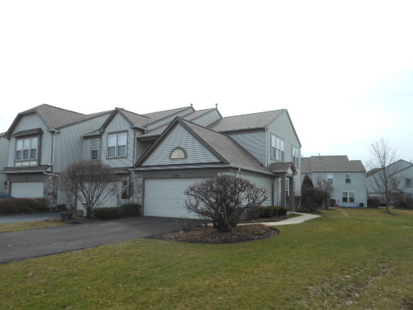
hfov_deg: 69.4
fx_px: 298
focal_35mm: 25
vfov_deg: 54.9
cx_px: 206
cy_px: 155
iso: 80
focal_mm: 4.5
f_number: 3.2
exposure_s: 1/1000
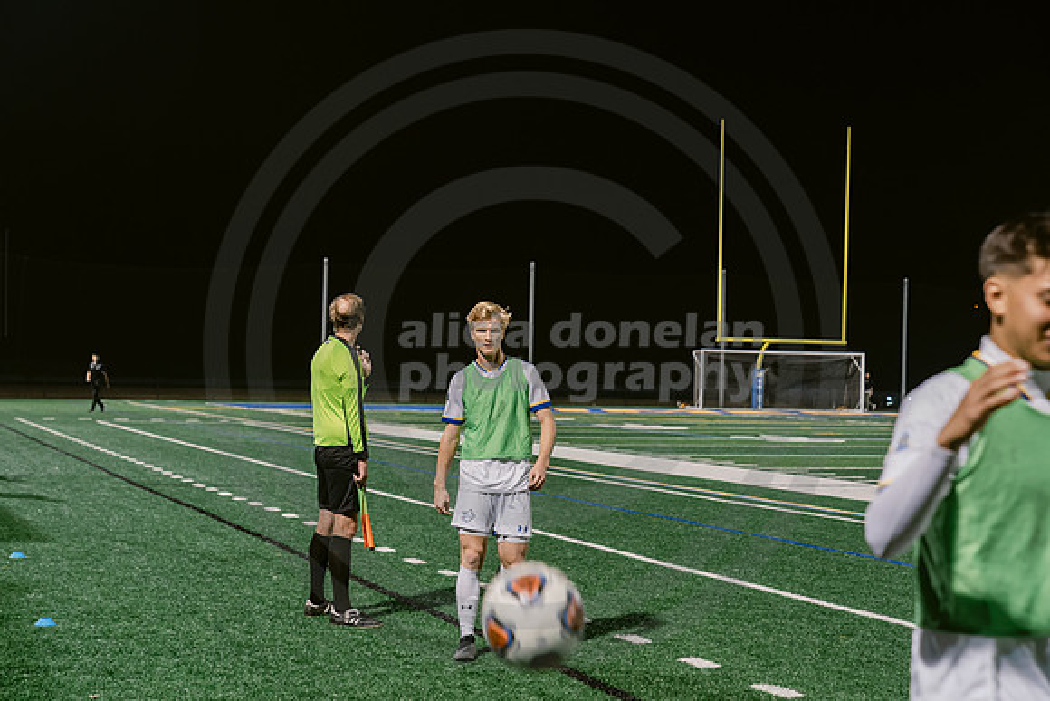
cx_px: 525
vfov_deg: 19.5
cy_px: 350
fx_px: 2042
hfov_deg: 28.8
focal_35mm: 70
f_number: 4
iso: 2500
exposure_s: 1/160
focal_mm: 70
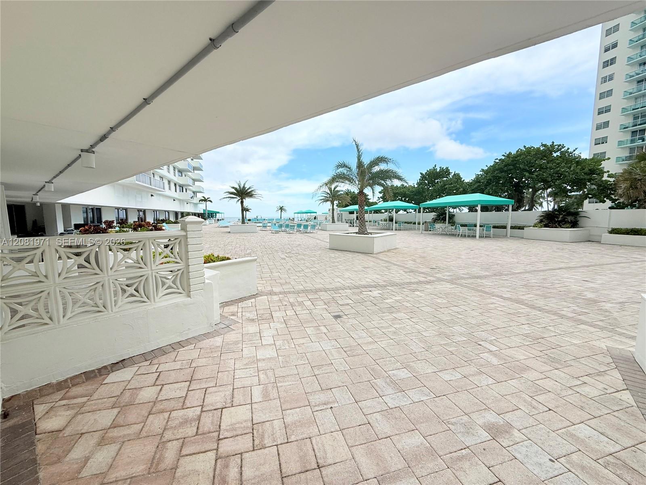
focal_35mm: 14
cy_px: 242
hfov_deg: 102.1
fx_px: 261
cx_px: 323
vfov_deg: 85.7
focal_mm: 2.22
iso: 50
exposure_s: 1/1795
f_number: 2.2
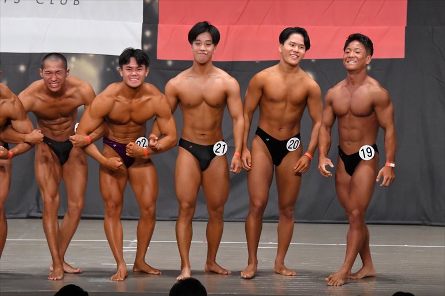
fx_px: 2496
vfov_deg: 6.8
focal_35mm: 202
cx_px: 222
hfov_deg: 10.2
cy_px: 148
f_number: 5.6
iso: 6400
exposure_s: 1/400
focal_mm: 135
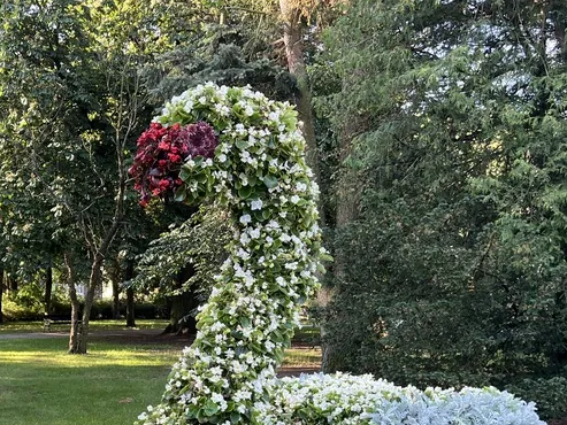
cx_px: 173
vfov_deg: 26.3
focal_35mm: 54
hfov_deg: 35.1
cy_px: 366
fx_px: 885
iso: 40
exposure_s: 1/168
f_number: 1.5
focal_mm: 5.7
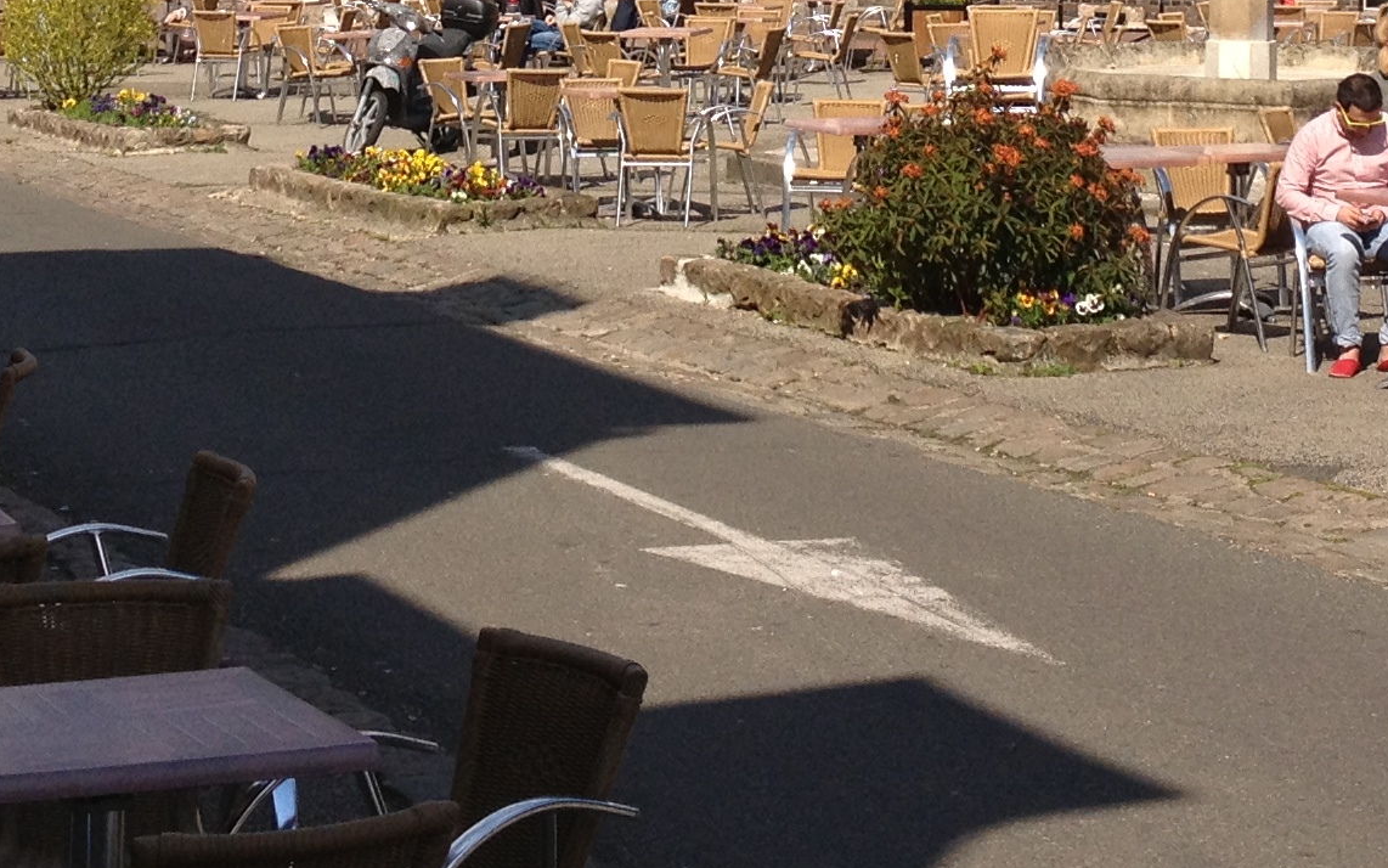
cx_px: 773
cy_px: -294
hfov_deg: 19.6
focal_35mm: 106
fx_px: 4010
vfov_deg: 12.0
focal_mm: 4.28
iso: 50
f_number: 2.4
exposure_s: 1/2045
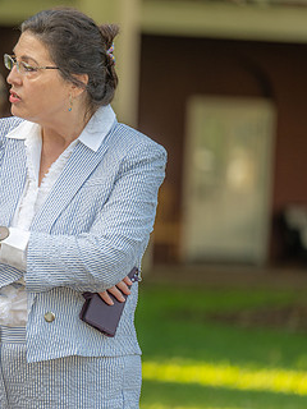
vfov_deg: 6.5
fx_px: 3607
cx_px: -17
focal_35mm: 305
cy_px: 217
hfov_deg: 4.9
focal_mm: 175
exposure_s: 1/160
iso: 90
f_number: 3.2
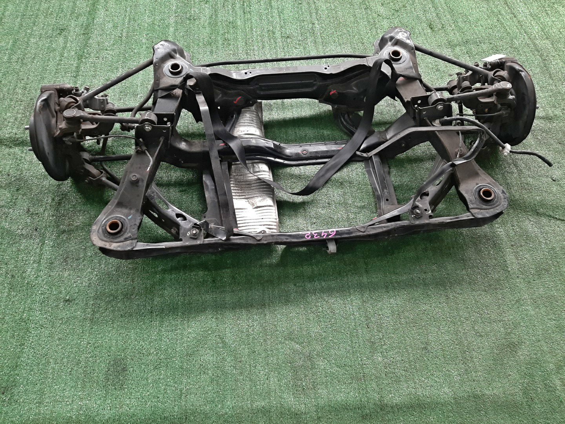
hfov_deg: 67.3
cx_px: 282
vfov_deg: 53.1
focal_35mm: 26
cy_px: 212
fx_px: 424
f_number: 1.7
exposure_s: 1/50
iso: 98
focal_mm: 3.93
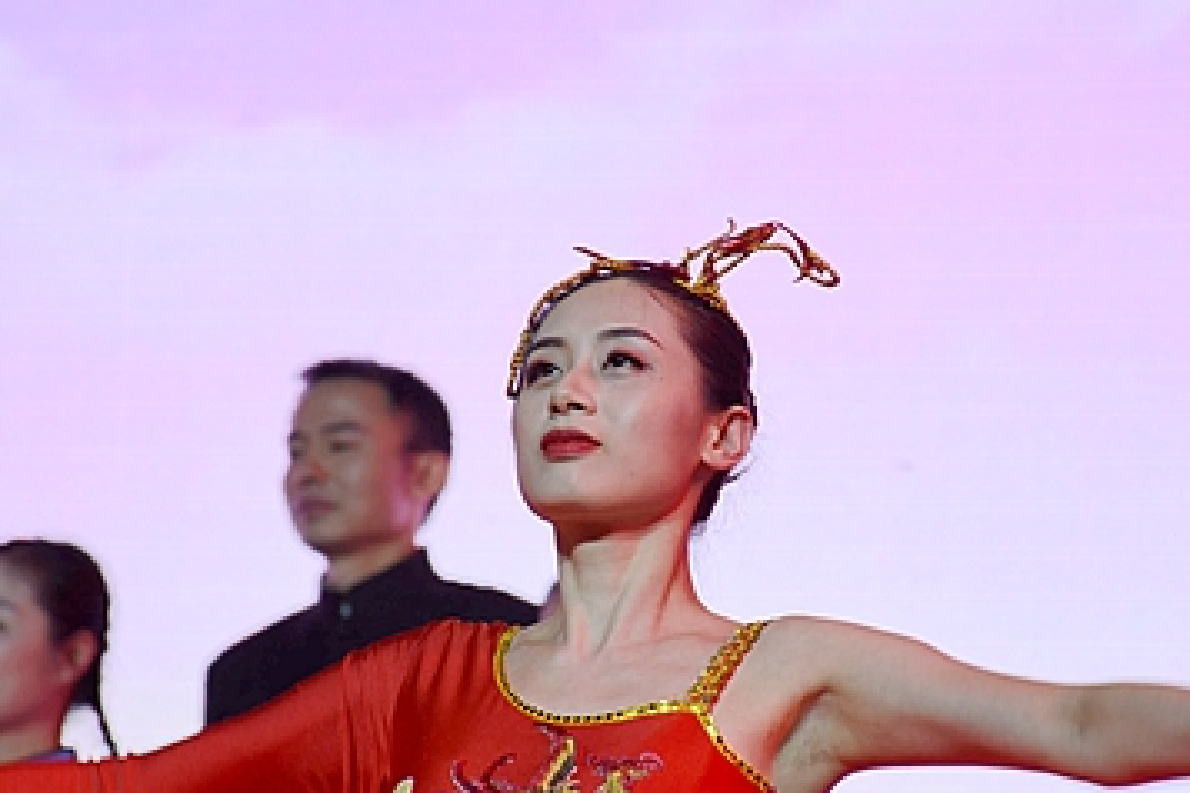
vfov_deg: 3.9
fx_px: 11668
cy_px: 563
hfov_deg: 5.8
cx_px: 557
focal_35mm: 353
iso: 125
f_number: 5.6
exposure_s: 1/160
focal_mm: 140
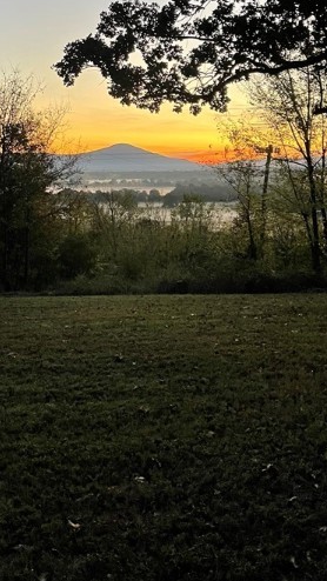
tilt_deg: -1.7
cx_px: 151
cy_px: 185
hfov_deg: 27.1
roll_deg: -0.2
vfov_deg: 45.5
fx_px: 678
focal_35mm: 44
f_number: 1.6
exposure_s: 1/60
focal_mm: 5.1
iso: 320
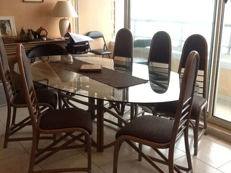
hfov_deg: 42.9
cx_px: 116
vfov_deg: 32.9
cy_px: 86
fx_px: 294
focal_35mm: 44
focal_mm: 2.03
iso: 100
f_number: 2.4
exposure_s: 1/30
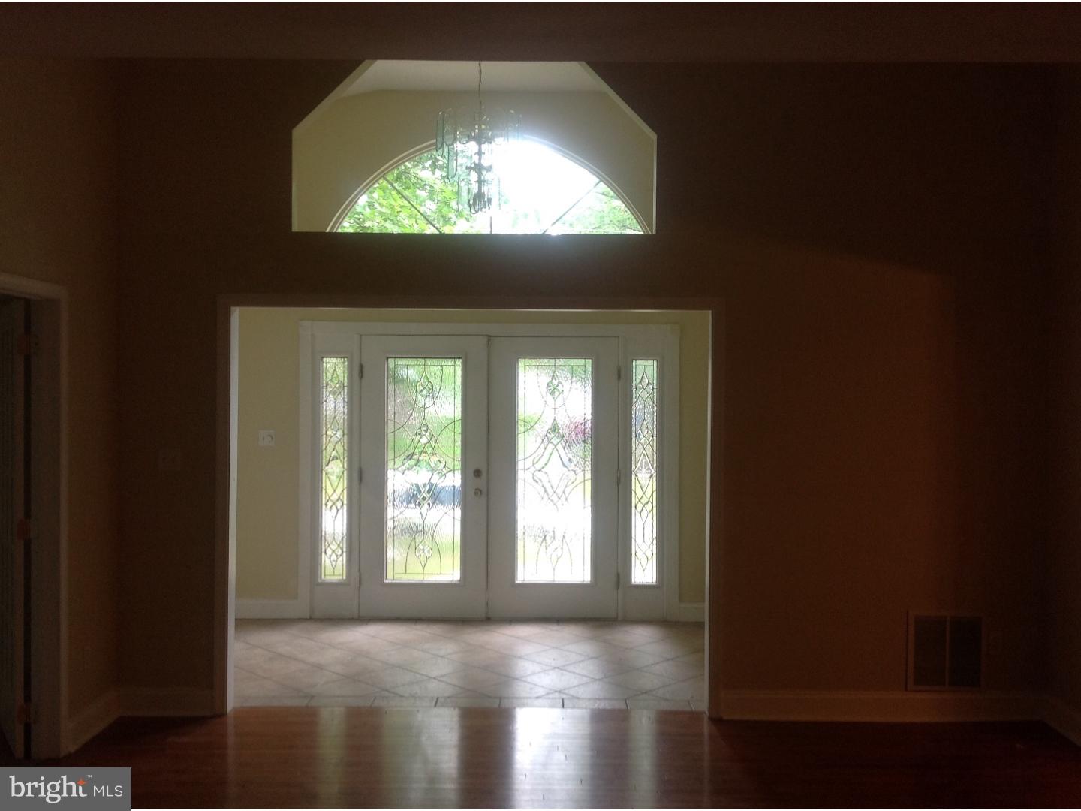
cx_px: 540
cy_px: 406
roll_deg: -1.2
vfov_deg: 40.7
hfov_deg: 52.6
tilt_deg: -3.4
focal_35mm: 35
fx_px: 1093
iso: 64
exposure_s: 1/40
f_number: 2.4
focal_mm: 4.28
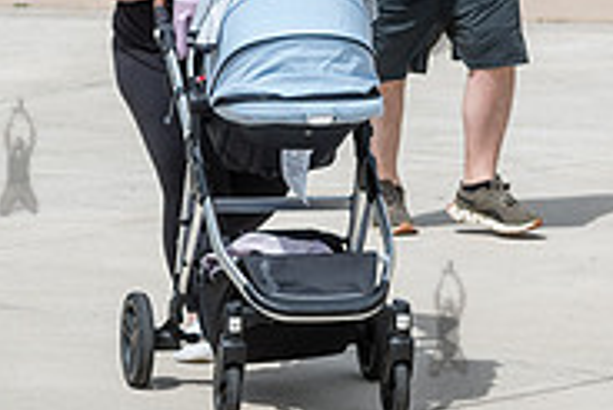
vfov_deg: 3.3
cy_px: -6
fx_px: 7021
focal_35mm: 412
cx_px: 423
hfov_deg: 5.0
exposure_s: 1/1600
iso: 250
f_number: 4.5
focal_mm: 125
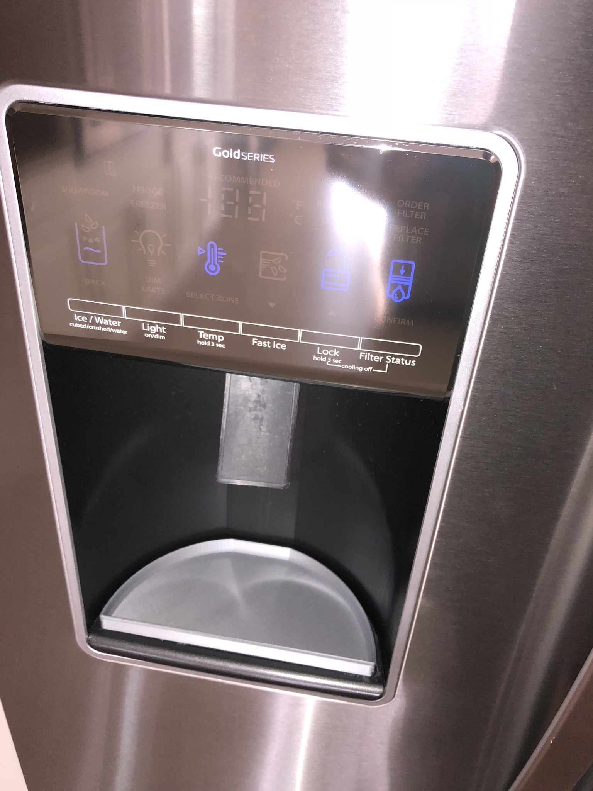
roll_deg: -3.8
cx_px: 296
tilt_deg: -30.4
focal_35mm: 28
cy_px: 396
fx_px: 640
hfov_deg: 49.7
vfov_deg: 63.4
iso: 80
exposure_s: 1/56
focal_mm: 4
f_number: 1.8
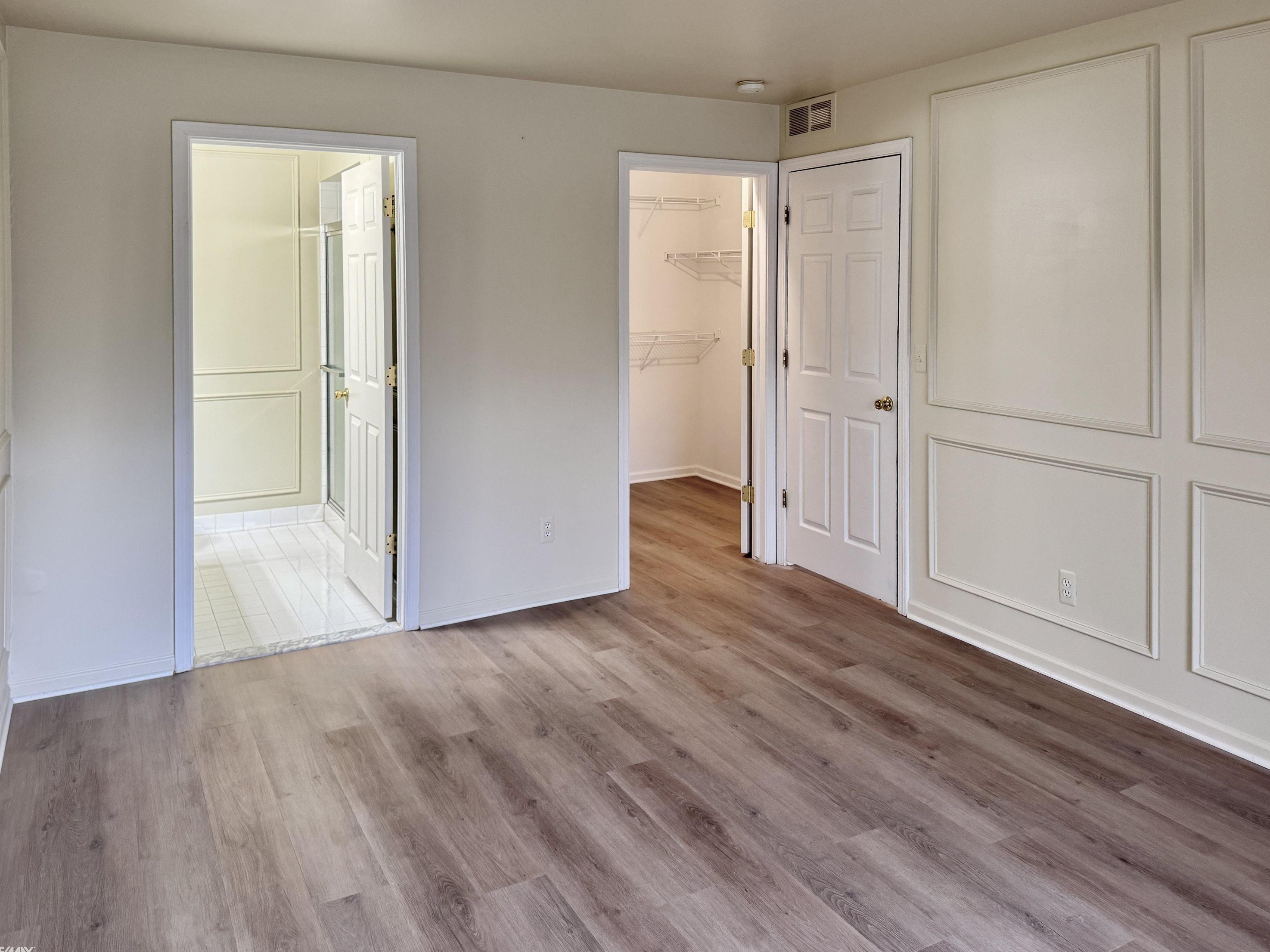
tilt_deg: -7.5
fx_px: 917
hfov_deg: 69.4
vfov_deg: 54.9
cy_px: 474
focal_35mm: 25
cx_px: 651
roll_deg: +0.3
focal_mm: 6.76
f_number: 1.78
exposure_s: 1/60
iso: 125
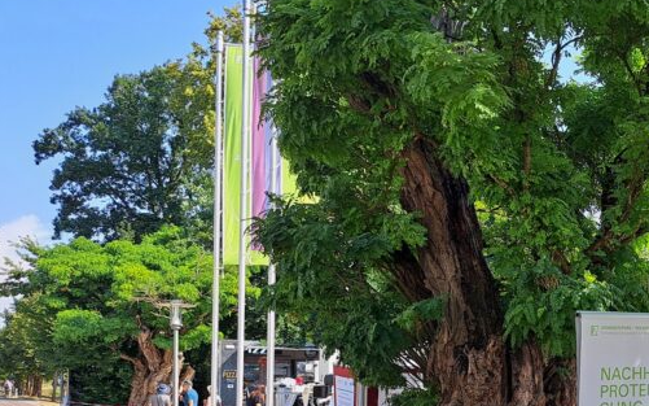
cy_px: 416
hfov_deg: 35.0
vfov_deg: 23.7
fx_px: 920
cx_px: 659
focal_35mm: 52
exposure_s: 1/483
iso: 50
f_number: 1.8
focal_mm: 5.23
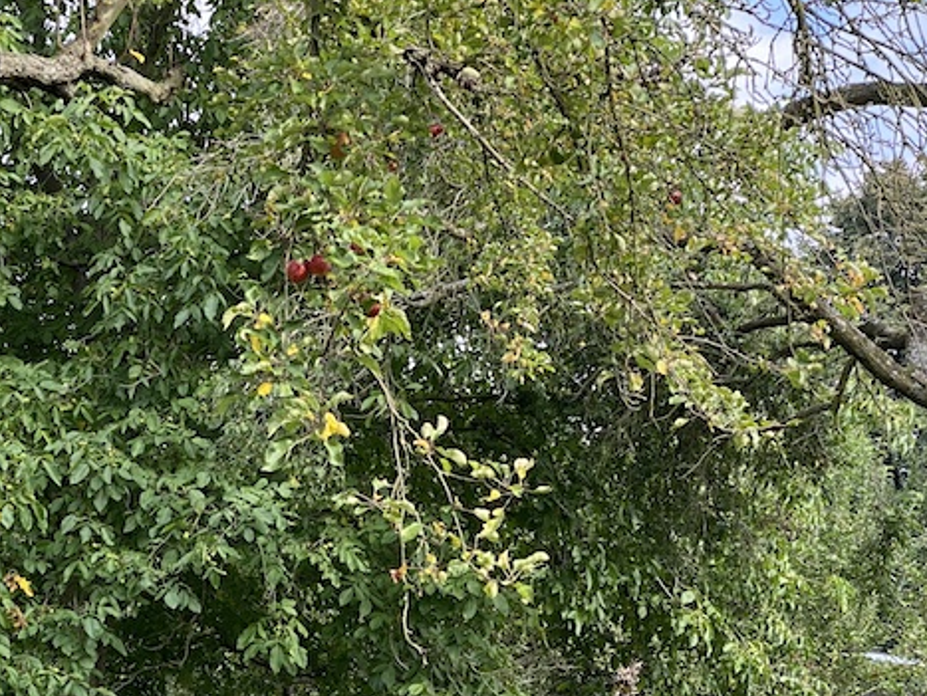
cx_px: 300
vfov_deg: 16.6
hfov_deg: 21.9
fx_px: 2385
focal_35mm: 89
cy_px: 502
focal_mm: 6
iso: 20
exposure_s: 1/269
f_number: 2
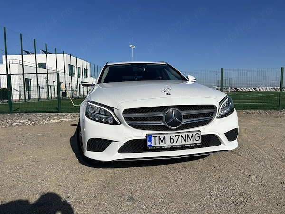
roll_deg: +1.8
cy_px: 107
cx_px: 142
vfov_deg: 53.1
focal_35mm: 26
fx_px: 214
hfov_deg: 67.3
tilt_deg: -4.6
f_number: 1.5
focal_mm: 5.7
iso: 50
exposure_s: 1/11364
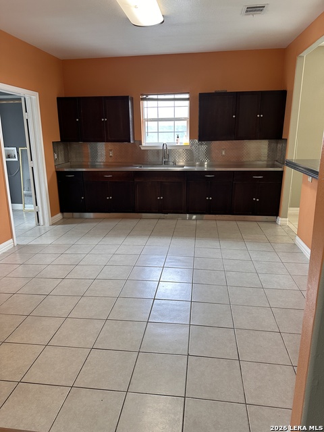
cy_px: 216
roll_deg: +1.1
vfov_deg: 71.6
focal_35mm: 24
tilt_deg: -13.9
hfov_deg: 56.8
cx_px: 162
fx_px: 300
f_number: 1.78
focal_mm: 6.86
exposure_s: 1/120
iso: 125
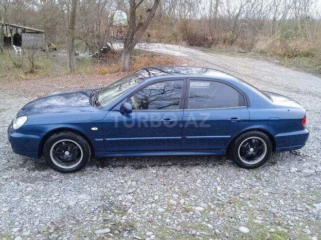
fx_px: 287
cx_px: 160
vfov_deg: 45.4
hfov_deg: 58.4
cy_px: 120
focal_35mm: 31
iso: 50
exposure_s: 1/122
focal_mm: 3.3
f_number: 2.2
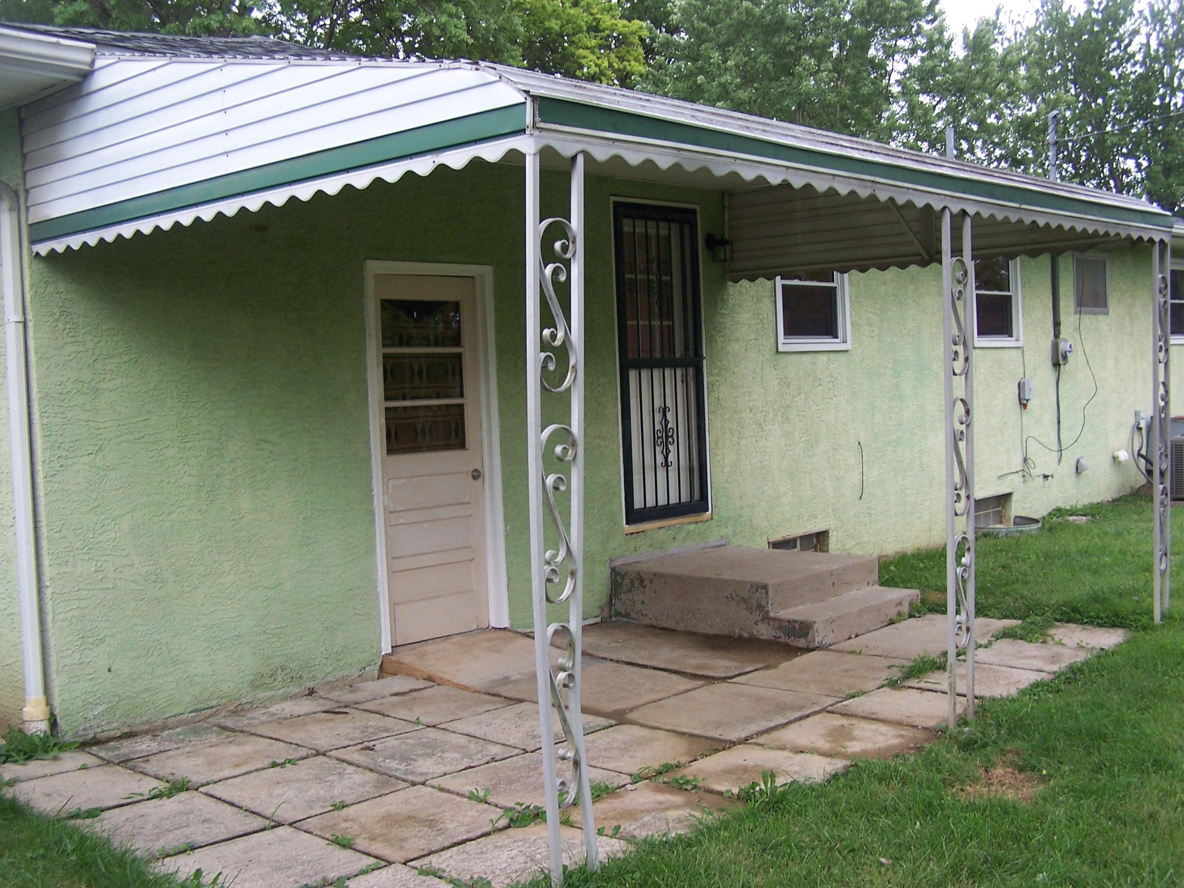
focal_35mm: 38
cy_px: 444
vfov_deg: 37.7
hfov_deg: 49.0
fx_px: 1300
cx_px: 592
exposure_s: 1/100
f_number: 2.8
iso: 80
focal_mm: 6.3
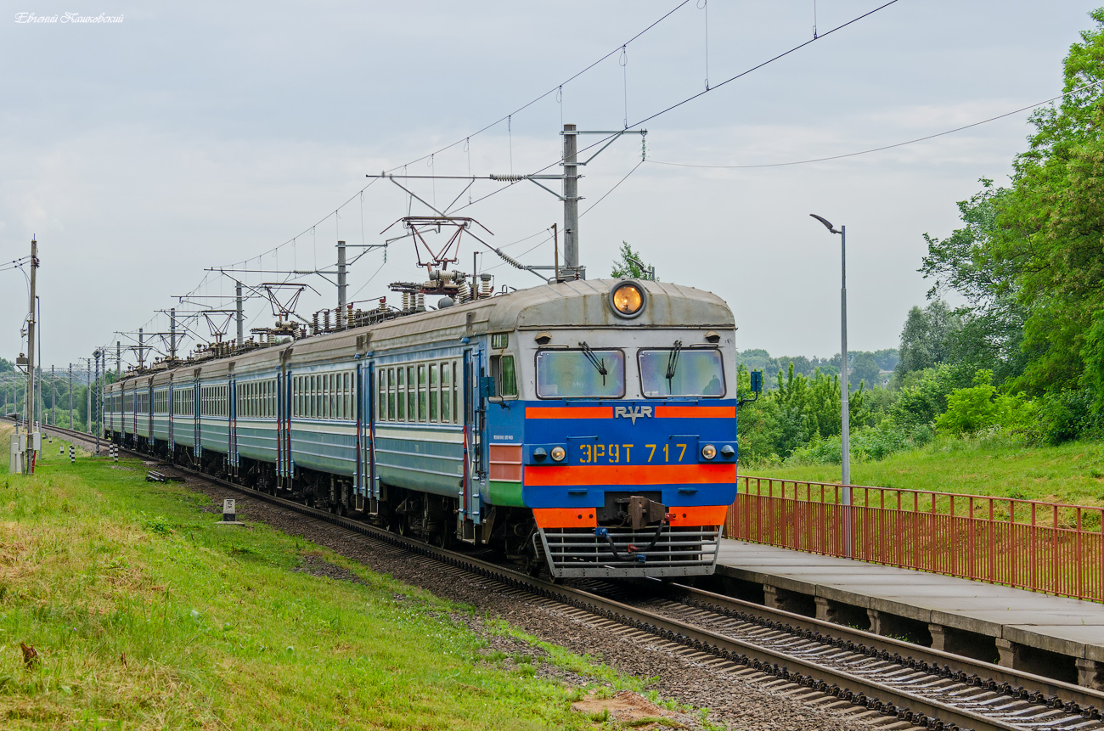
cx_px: 552
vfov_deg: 11.7
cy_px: 366
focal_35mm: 117
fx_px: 3581
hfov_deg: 17.5
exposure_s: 1/500
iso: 200
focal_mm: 78
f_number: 8
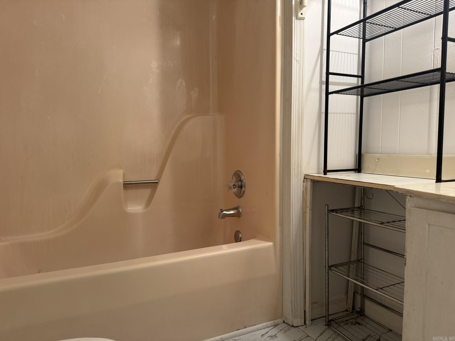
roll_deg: +0.0
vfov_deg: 56.8
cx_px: 228
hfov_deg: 71.6
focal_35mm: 24
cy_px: 170
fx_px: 315
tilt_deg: -4.6
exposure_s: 1/60
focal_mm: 6.76
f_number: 1.78
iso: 200
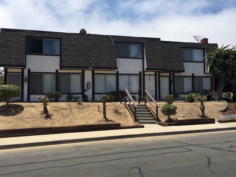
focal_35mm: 37
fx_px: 252
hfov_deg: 50.1
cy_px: 86
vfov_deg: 38.7
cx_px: 122
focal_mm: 4.15
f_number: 2.2
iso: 25
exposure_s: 1/2481
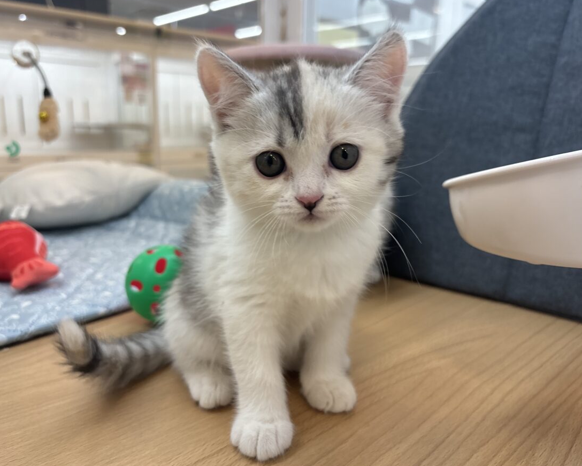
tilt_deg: -13.4
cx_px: 285
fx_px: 482
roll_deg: -0.9
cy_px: 234
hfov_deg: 62.2
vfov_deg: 51.5
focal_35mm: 28
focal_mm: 5.96
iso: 64
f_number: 1.6
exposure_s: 1/100
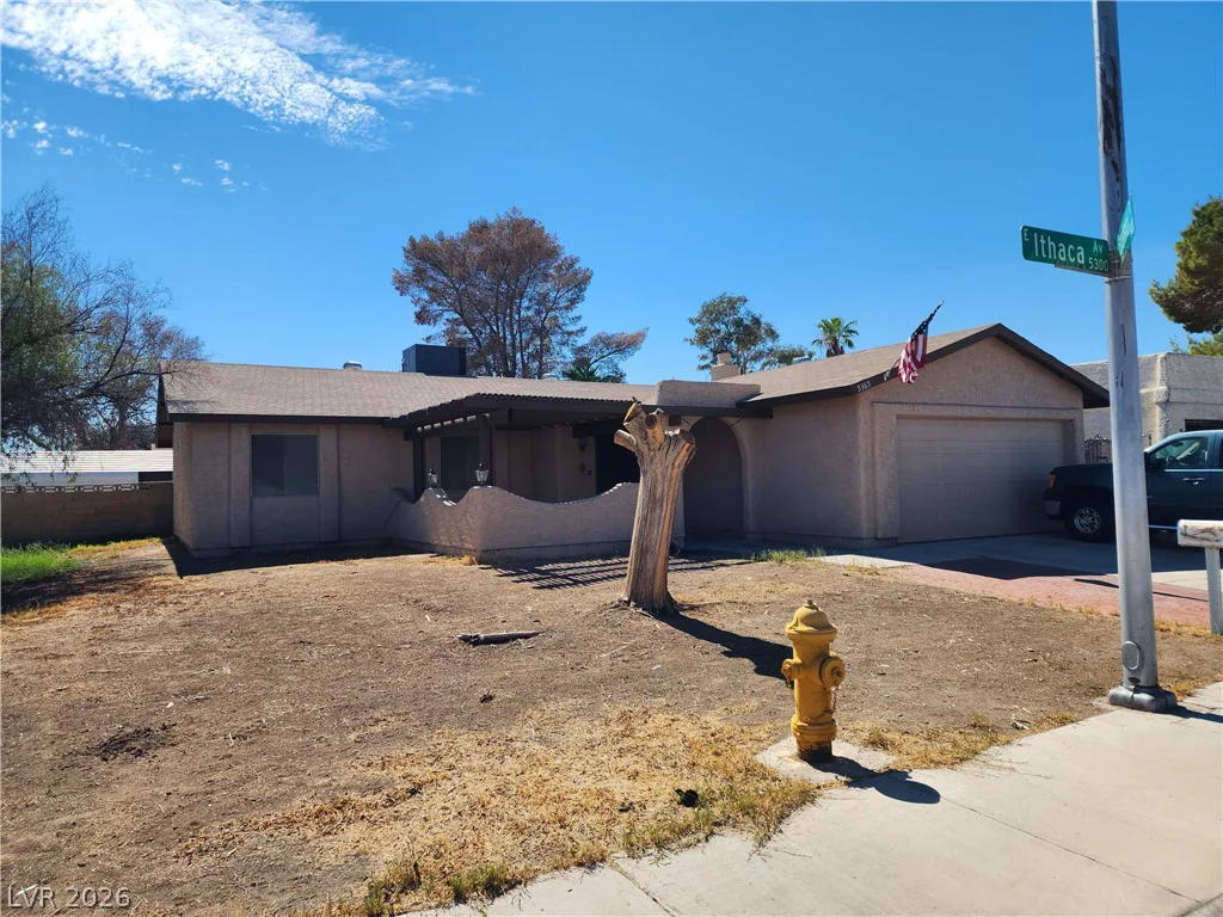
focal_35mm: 23
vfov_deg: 58.9
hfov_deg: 73.9
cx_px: 612
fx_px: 813
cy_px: 458
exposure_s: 1/1272
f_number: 1.8
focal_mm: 6.4
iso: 12
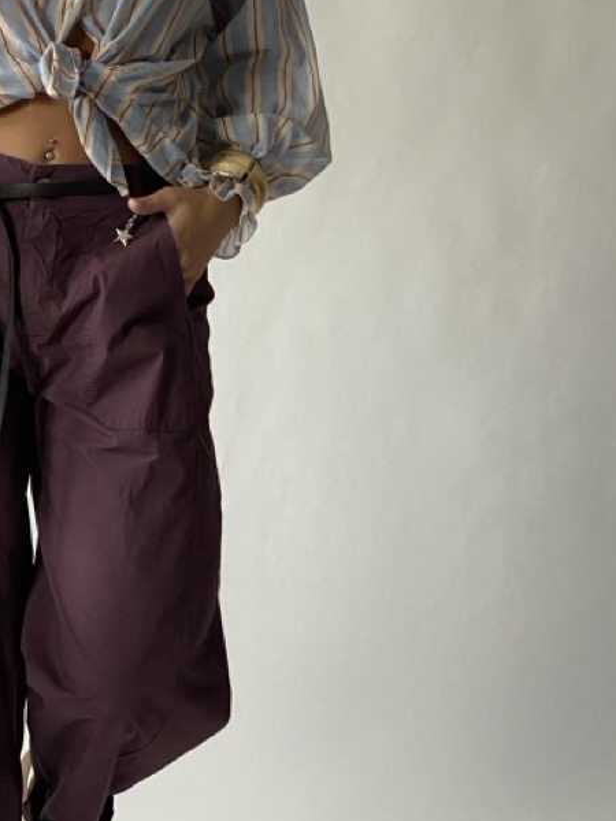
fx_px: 2634
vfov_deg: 17.7
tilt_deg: -6.2
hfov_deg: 13.1
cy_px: 293
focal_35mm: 111
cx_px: -23
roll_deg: -2.6
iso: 64
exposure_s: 1/100
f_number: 2
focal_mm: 6
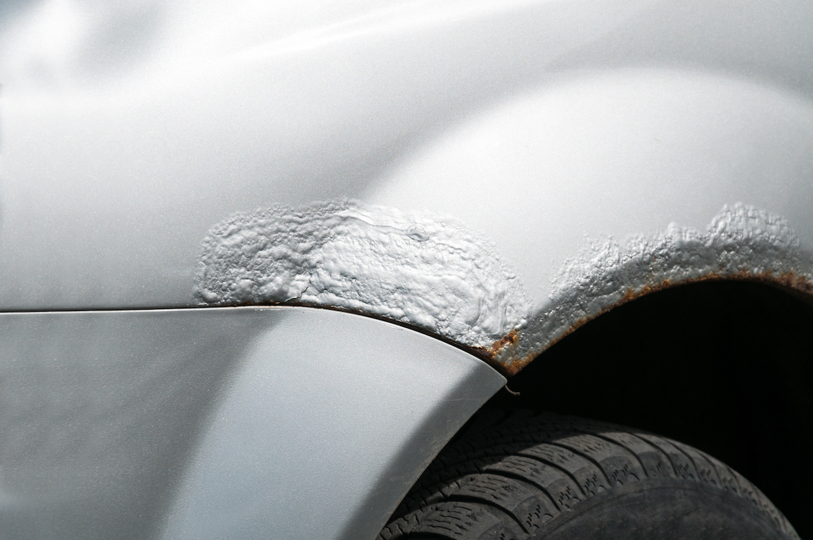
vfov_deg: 8.7
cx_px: 406
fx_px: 3552
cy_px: 270
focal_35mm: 158
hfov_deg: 13.1
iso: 200
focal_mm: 105
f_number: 7.1
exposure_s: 1/1600
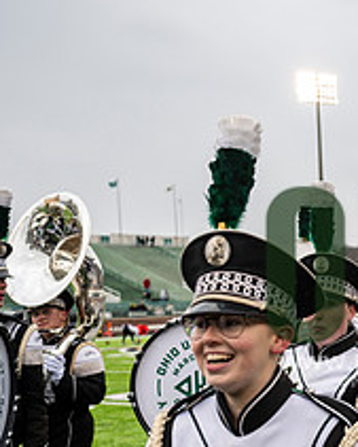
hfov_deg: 22.7
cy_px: 287
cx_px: 426
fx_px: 821
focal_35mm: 62
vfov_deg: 30.3
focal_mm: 24
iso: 100
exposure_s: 1/500
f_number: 2.8
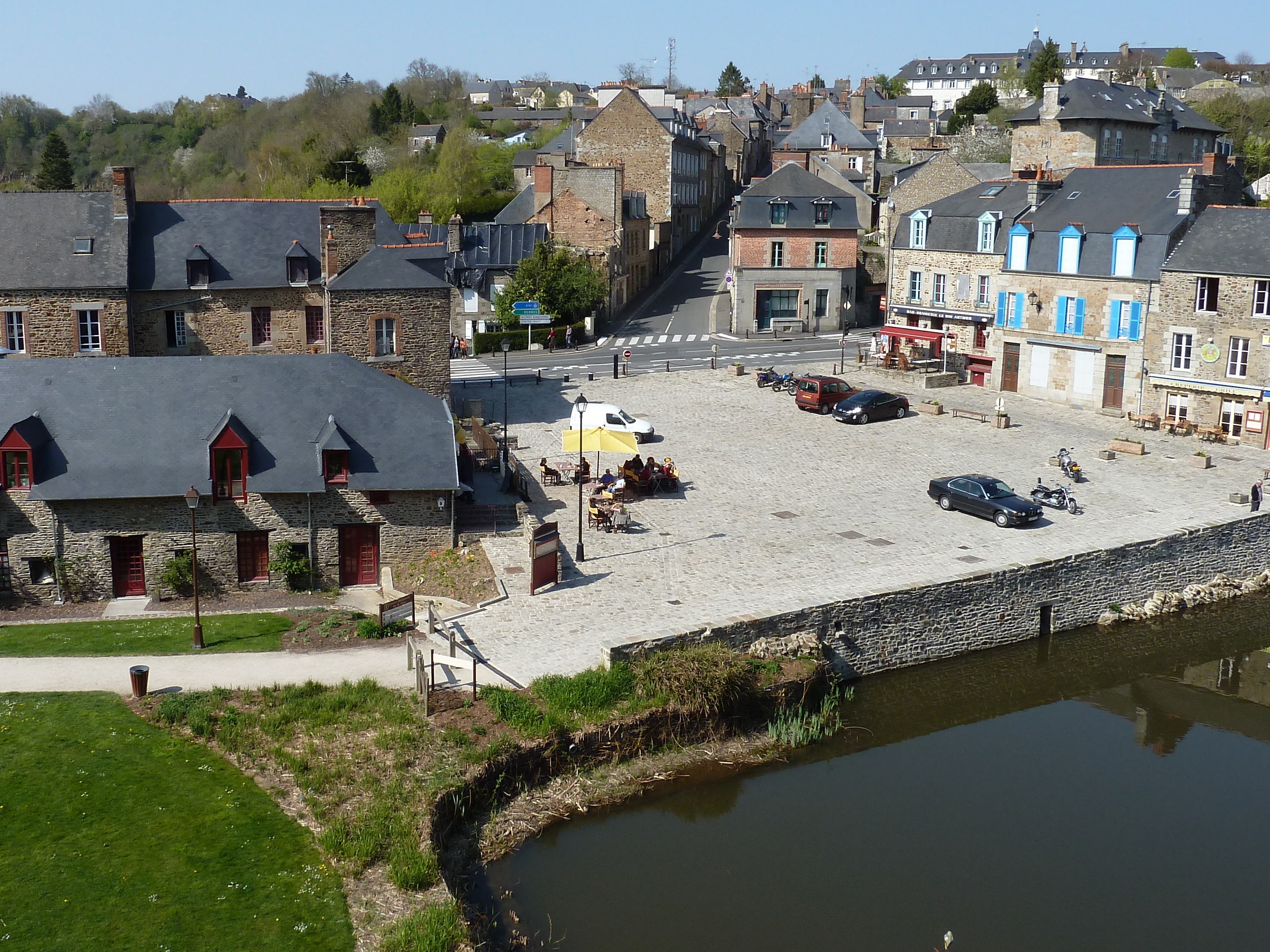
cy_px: 412
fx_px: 1247
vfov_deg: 41.7
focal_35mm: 34
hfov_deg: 53.8
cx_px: 564
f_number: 4.5
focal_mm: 4.1
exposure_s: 1/400
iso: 80
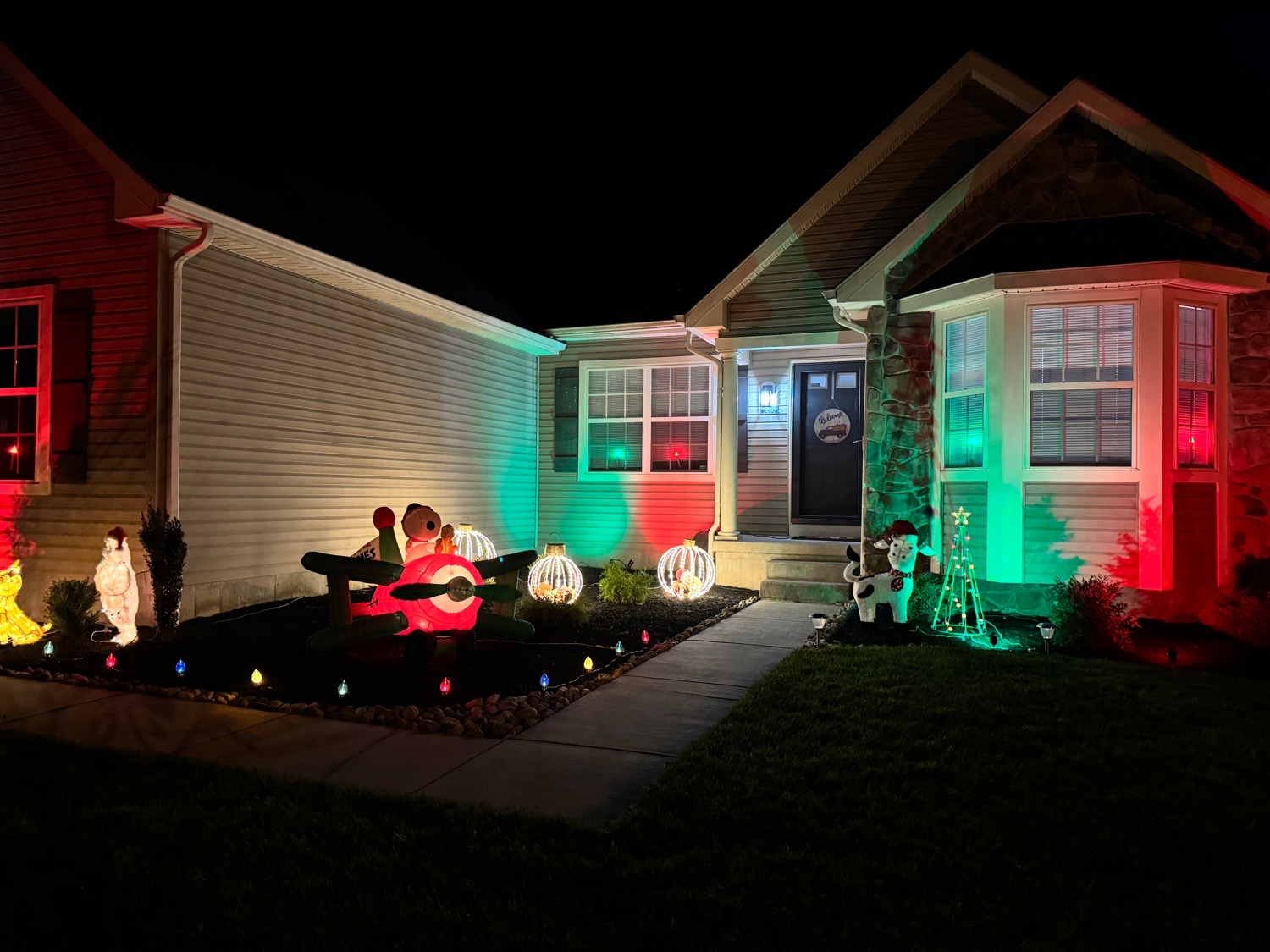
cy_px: 476
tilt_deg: +2.5
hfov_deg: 71.6
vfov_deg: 56.8
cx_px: 635
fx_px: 881
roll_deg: -0.7
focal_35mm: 24
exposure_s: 1/40
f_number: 1.78
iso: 800
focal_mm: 6.76
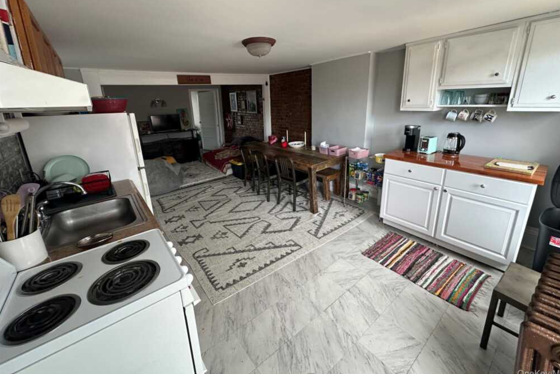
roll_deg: +1.7
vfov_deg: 77.0
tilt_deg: -14.3
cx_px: 286
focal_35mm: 15
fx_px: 233
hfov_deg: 100.4
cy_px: 164
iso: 160
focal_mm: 2.22
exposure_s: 1/60
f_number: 2.2
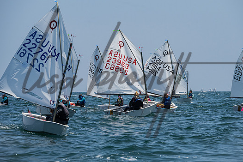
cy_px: 74
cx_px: 130
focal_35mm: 210
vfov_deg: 6.5
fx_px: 1418
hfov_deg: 9.8
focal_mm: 180
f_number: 7.6
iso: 500
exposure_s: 1/3200
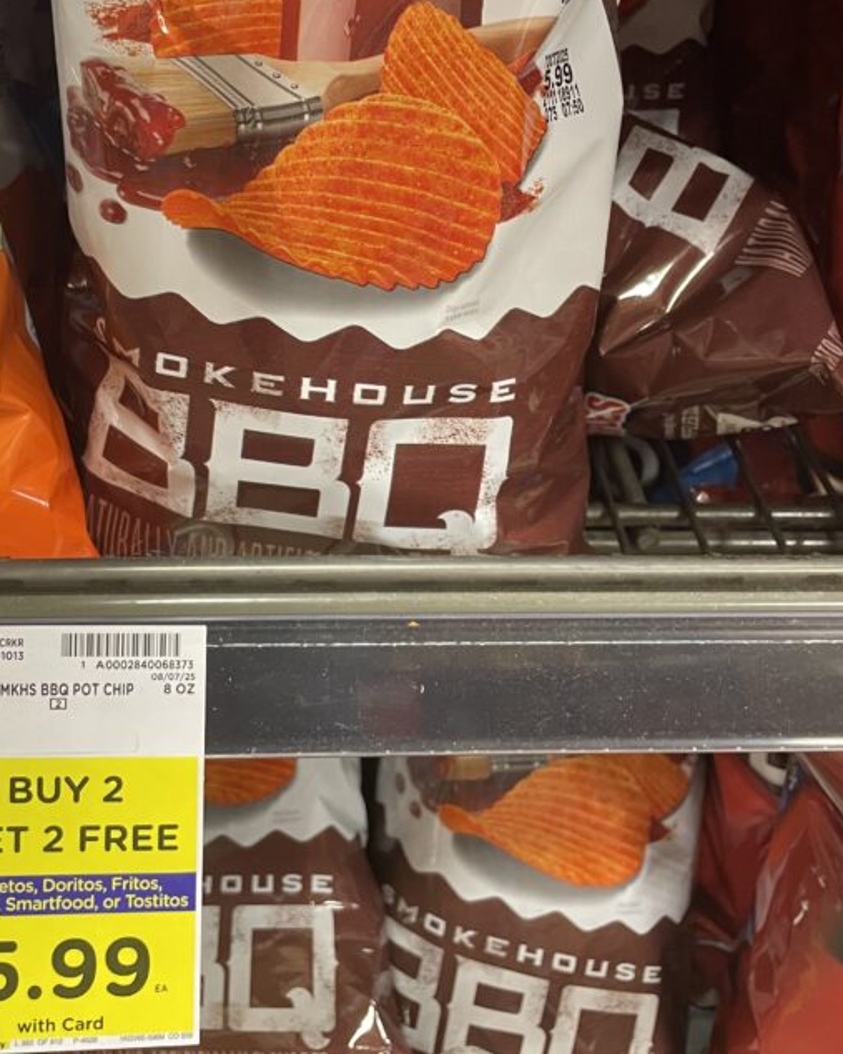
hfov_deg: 36.3
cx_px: 316
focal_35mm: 41
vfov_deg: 43.5
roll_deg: -1.9
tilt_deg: -31.1
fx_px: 1279
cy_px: 281
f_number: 1.6
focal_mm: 4.2
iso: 320
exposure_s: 1/60
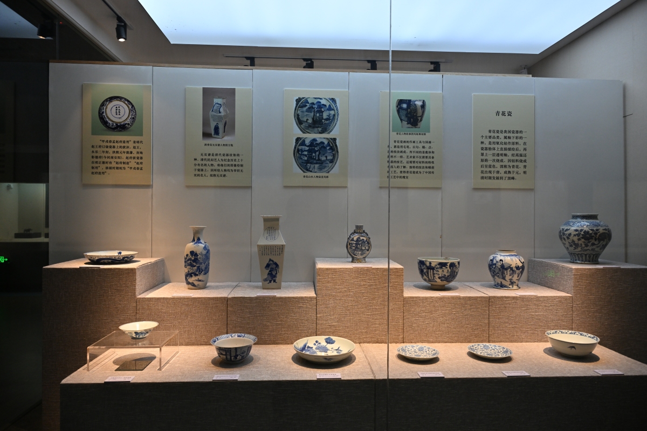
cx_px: 324
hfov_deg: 73.7
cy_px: 216
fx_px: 431
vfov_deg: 53.1
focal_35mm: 24
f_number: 4
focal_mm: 24
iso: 800
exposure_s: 1/250
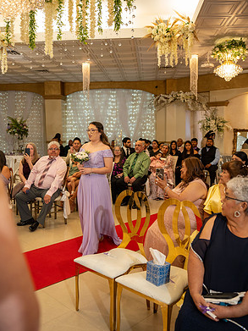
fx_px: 296
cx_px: 122
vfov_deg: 58.4
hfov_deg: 45.4
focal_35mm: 31
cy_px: 161
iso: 2000
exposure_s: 1/200
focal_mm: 28
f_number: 2.8
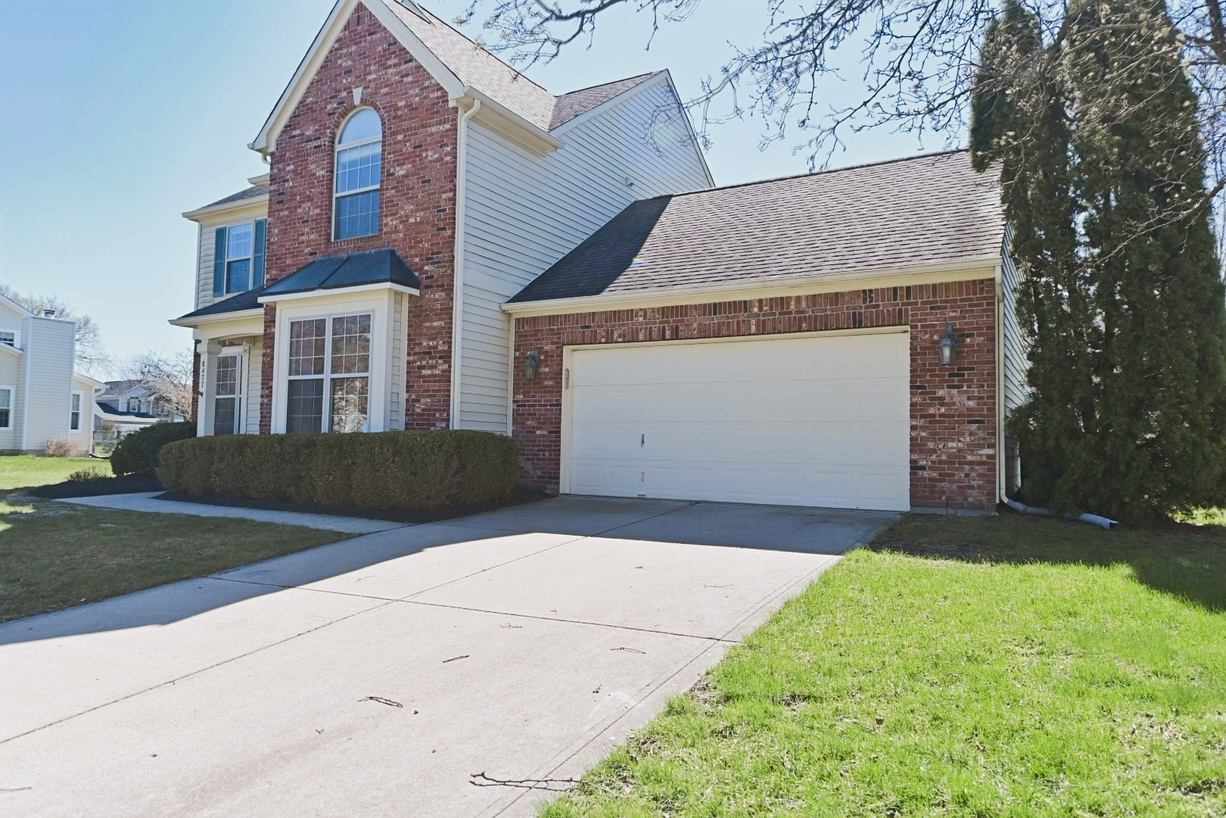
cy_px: 409
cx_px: 613
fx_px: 817
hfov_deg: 73.7
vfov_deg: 53.1
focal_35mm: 24
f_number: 3.2
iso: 320
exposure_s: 1/2500
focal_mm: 24
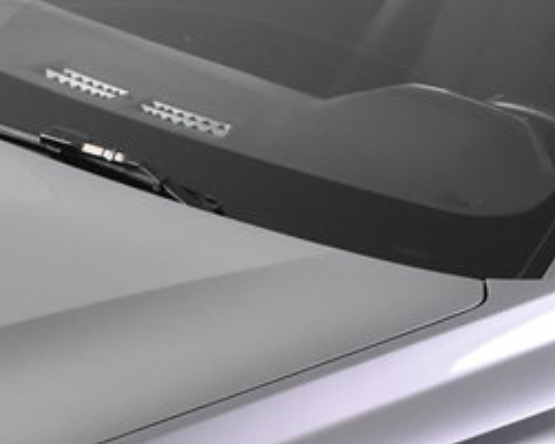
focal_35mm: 172
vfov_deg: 9.0
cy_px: 355
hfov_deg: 11.2
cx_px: 256
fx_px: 2826
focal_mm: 24
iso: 1600
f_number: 4.5
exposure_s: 1/80
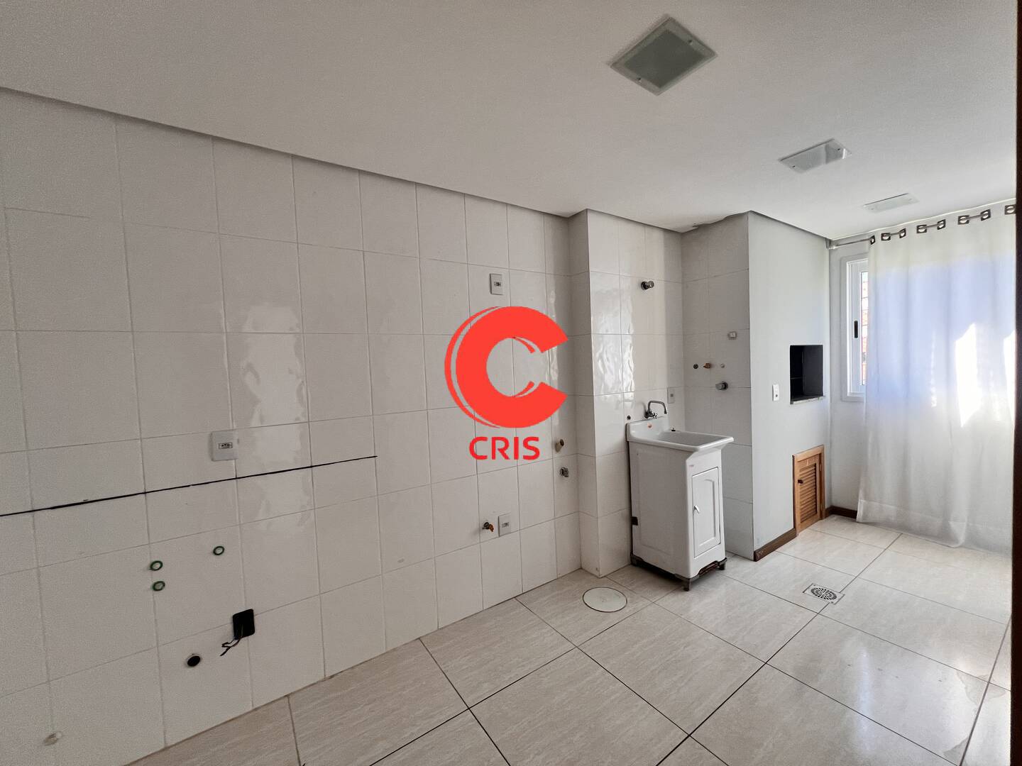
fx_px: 384
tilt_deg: -2.7
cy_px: 383
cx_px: 511
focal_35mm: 13
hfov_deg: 106.2
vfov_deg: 89.9
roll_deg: +3.0
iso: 100
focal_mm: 1.57
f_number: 1.8
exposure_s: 1/99
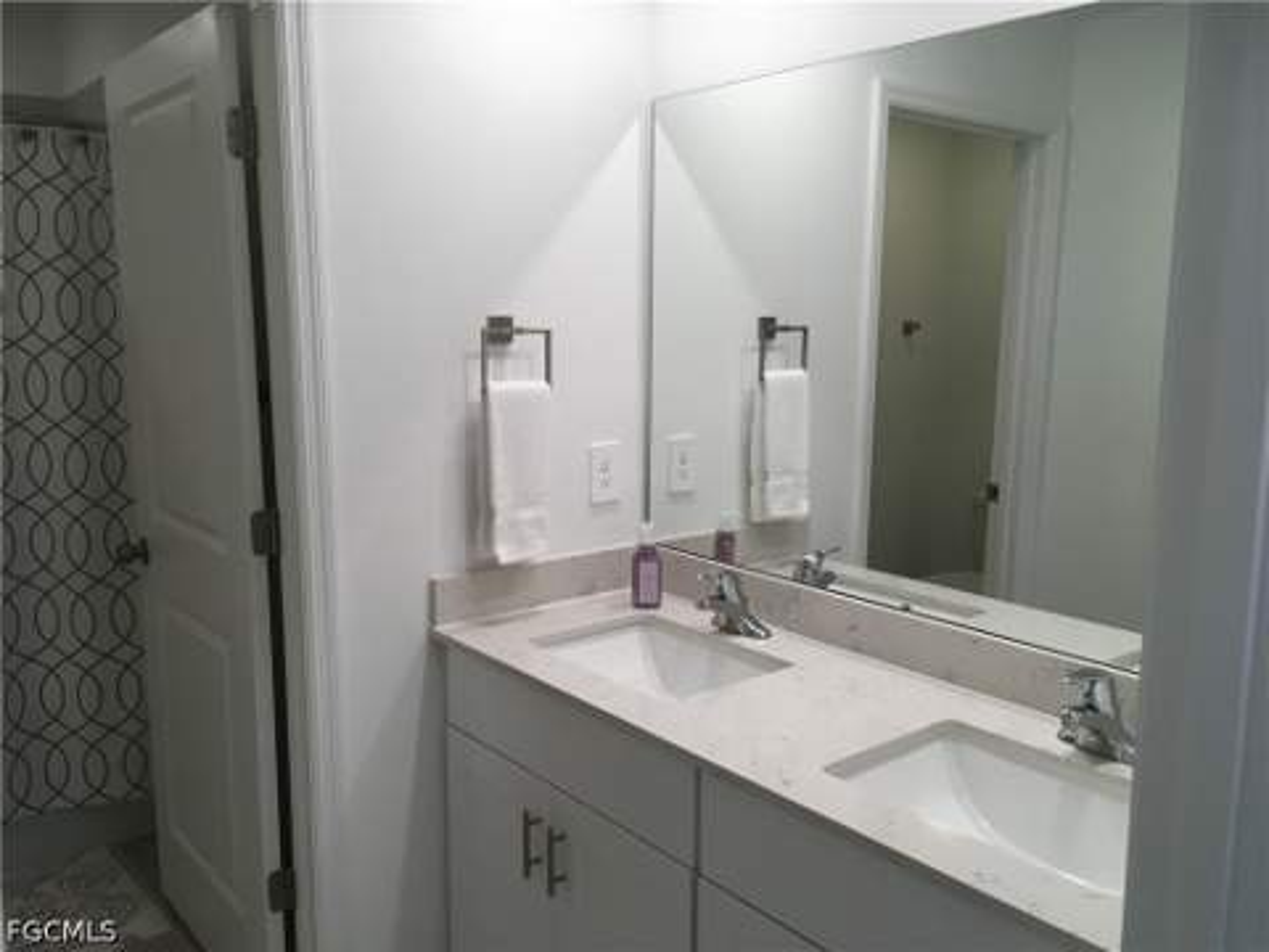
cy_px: 476
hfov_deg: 61.7
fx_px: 1063
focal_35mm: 29
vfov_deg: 48.2
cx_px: 634
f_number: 2.2
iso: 25
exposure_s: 1/40
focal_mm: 4.15
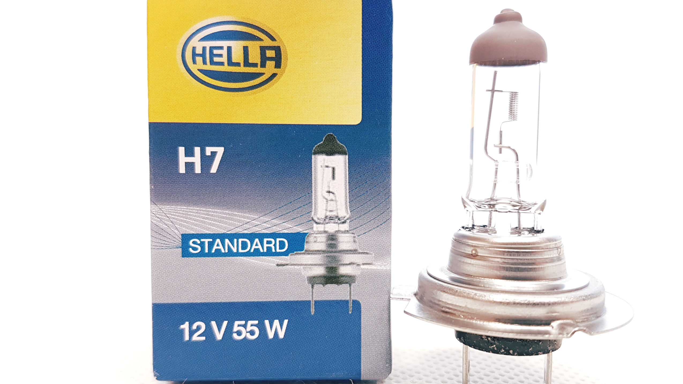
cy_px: 199
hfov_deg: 60.9
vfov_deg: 36.7
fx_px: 580
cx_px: 369
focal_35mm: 32
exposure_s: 1/50
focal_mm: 4.2
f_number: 1.7
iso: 125
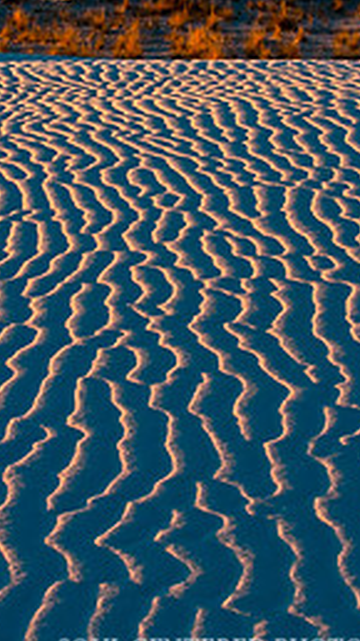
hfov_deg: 6.3
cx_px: 113
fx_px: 3260
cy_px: 154
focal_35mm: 192
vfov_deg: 11.2
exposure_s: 1/60
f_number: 19
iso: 200
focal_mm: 70
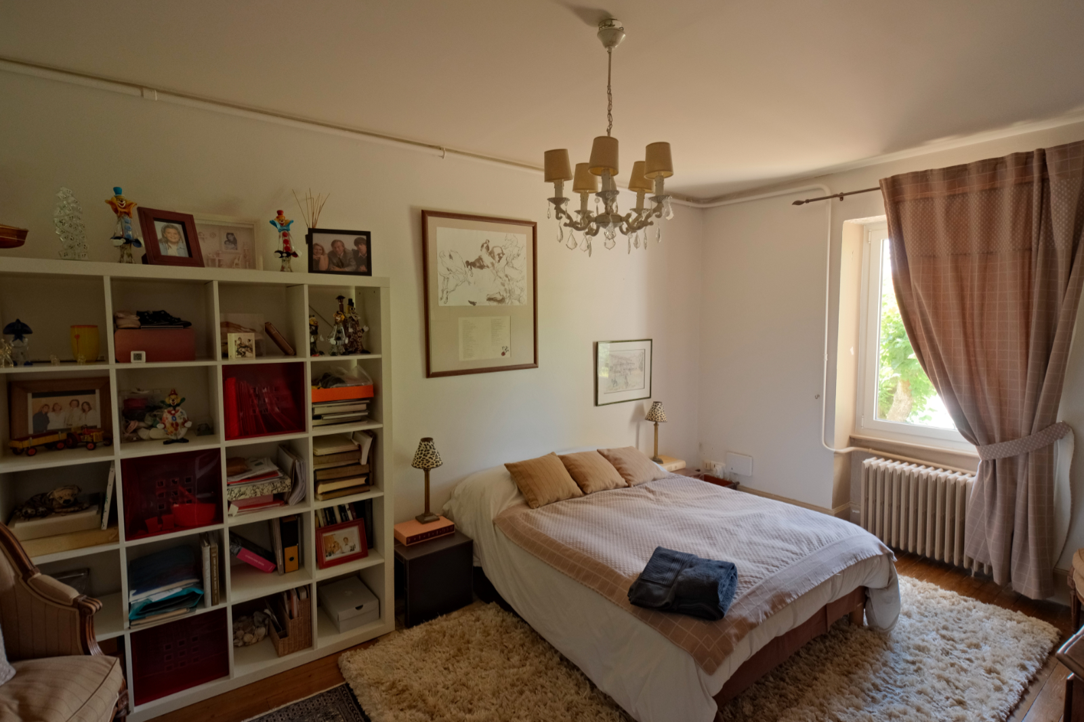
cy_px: 361
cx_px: 542
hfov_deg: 93.3
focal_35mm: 17
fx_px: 512
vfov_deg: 70.4
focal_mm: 11
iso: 1600
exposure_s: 1/100
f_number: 2.8
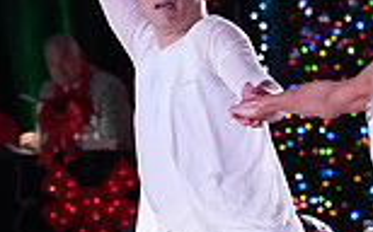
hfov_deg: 4.3
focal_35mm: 489
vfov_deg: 2.7
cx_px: 326
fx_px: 4967
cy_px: 389
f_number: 5.6
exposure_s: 1/400
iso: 8000
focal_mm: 127
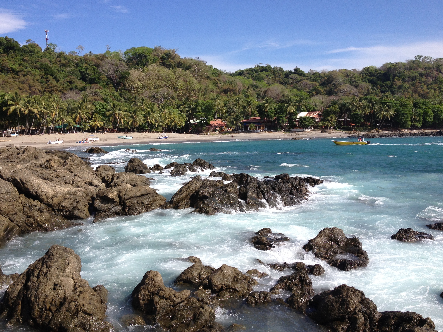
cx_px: 216
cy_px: 163
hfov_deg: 51.3
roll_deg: +1.6
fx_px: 461
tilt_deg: -8.1
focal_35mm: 36
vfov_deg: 39.7
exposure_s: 1/1783
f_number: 2.4
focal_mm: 4.28
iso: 50
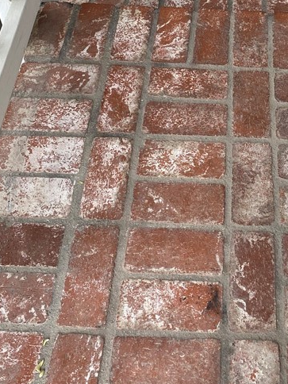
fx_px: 610
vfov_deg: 32.8
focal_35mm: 55
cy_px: 22
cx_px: 230
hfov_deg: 26.1
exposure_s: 1/165
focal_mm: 4.25
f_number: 1.8
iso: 32
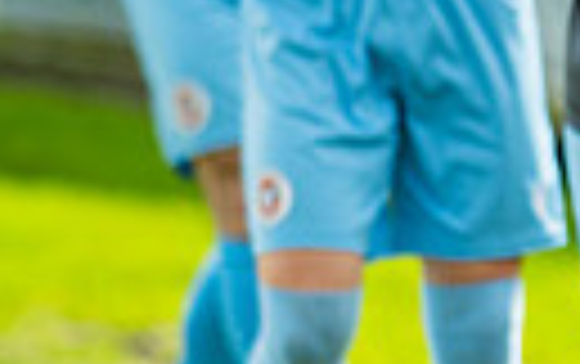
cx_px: 1194
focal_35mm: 1078
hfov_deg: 1.9
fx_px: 17062
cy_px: 103
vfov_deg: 1.2
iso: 100
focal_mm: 135
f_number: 1.8
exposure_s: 1/2000
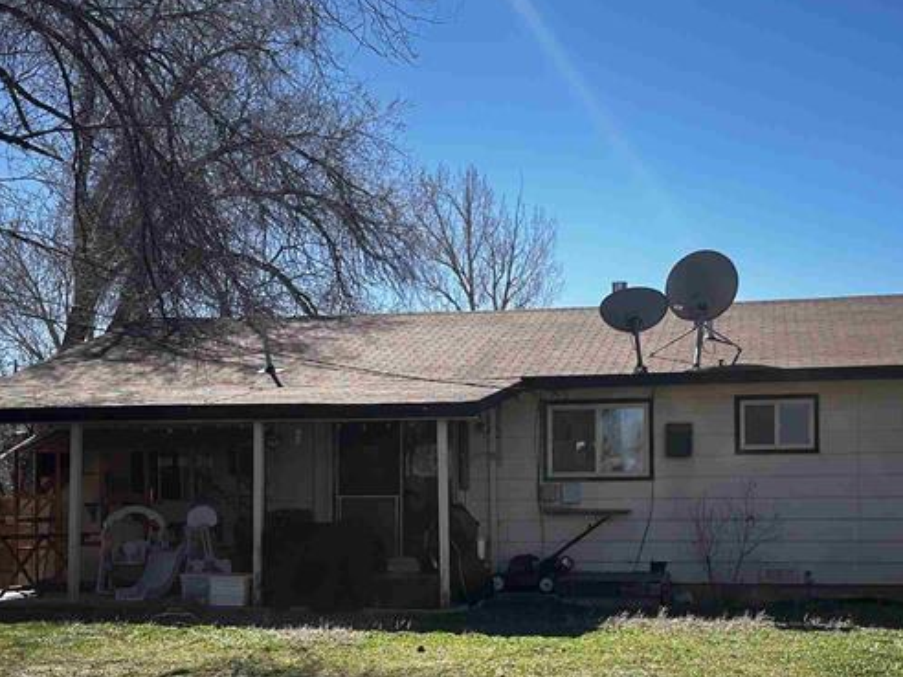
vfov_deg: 28.8
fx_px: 1304
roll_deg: +0.6
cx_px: 554
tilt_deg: +0.4
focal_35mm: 50
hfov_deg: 38.0
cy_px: 483
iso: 80
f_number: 1.78
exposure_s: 1/3472
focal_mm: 6.86
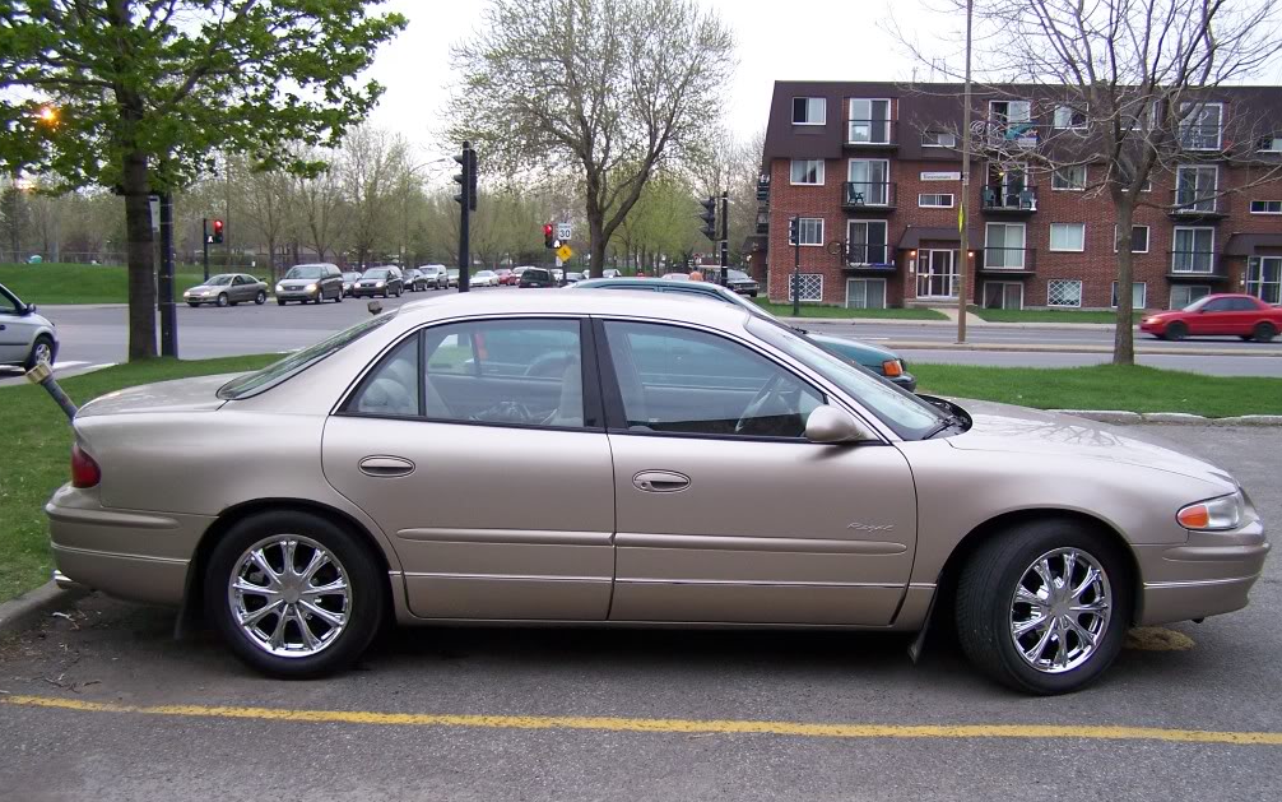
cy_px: 446
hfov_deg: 48.2
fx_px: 1433
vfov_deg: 31.2
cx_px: 632
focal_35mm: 41
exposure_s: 1/60
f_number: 2.8
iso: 80
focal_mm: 6.3
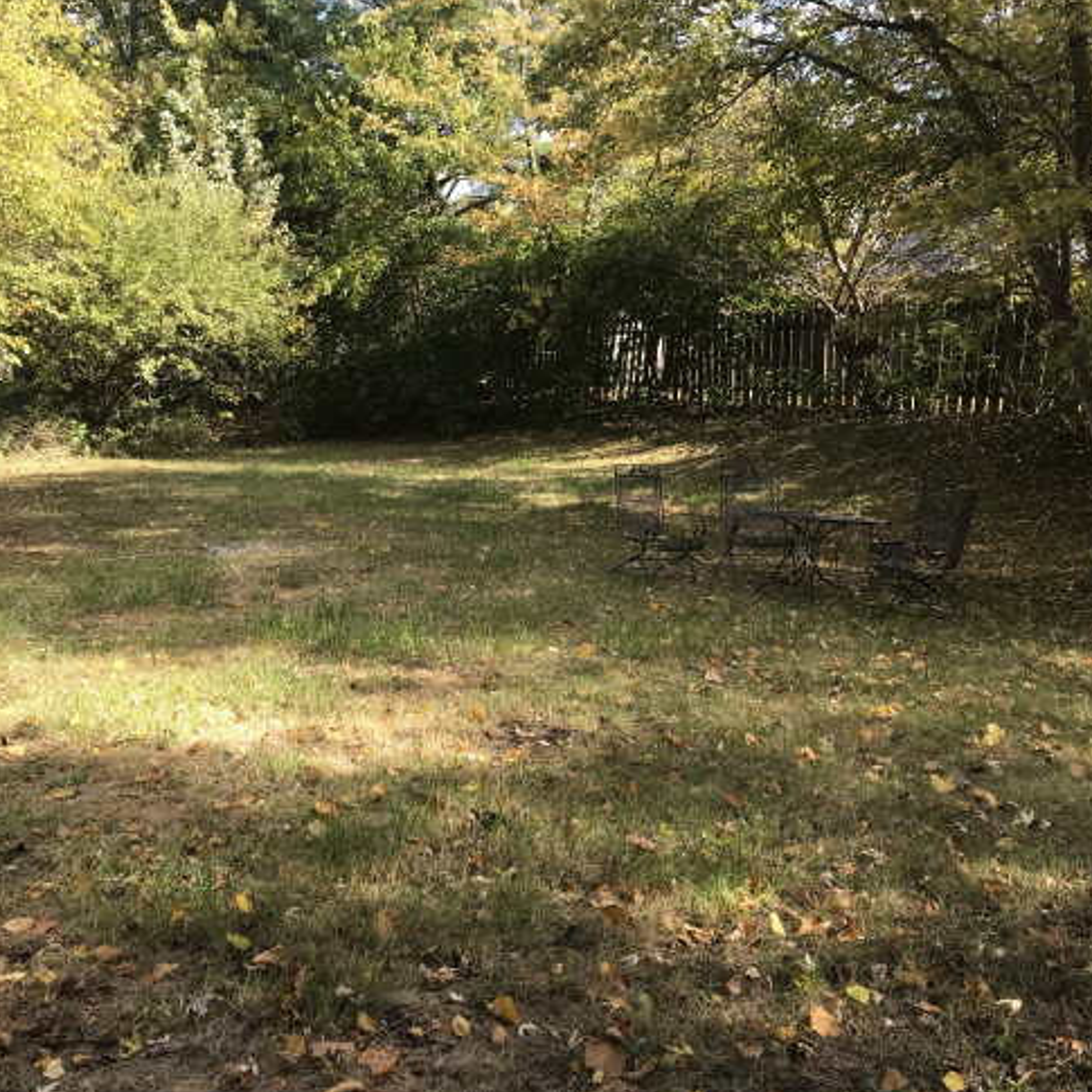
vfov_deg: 48.2
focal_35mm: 34
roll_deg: +3.7
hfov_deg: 48.4
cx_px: 554
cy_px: 436
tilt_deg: -2.7
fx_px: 1213
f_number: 1.8
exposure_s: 1/372
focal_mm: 3.99
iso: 20
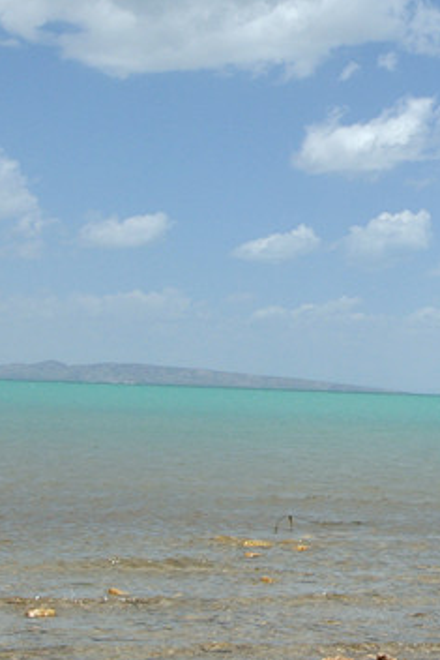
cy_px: 241
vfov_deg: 23.8
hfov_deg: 15.2
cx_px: 597
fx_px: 1559
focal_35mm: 85
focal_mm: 25
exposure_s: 1/400
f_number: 14
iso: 200
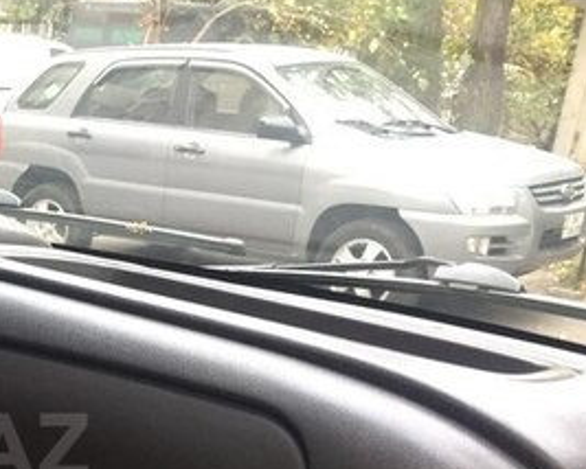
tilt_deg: -18.9
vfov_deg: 21.3
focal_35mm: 70
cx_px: -136
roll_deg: -1.6
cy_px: 446
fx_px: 1215
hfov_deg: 24.3
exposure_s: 1/33
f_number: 2.2
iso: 64
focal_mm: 4.15
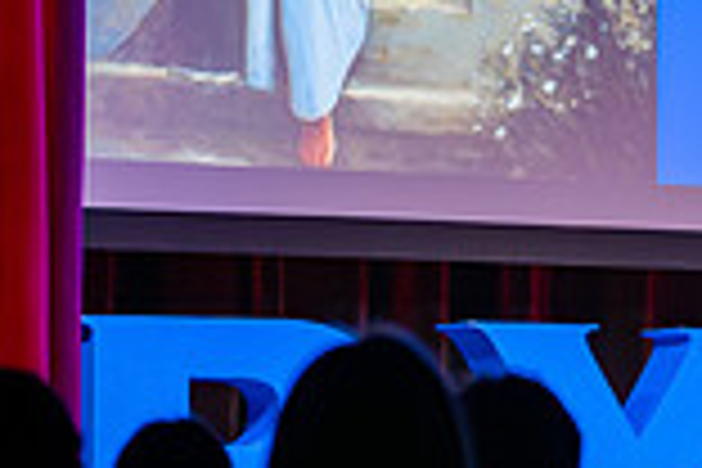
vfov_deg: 5.0
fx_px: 5382
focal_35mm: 276
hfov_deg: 7.3
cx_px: 1234
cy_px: -160
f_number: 2.8
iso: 500
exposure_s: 1/160
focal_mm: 70
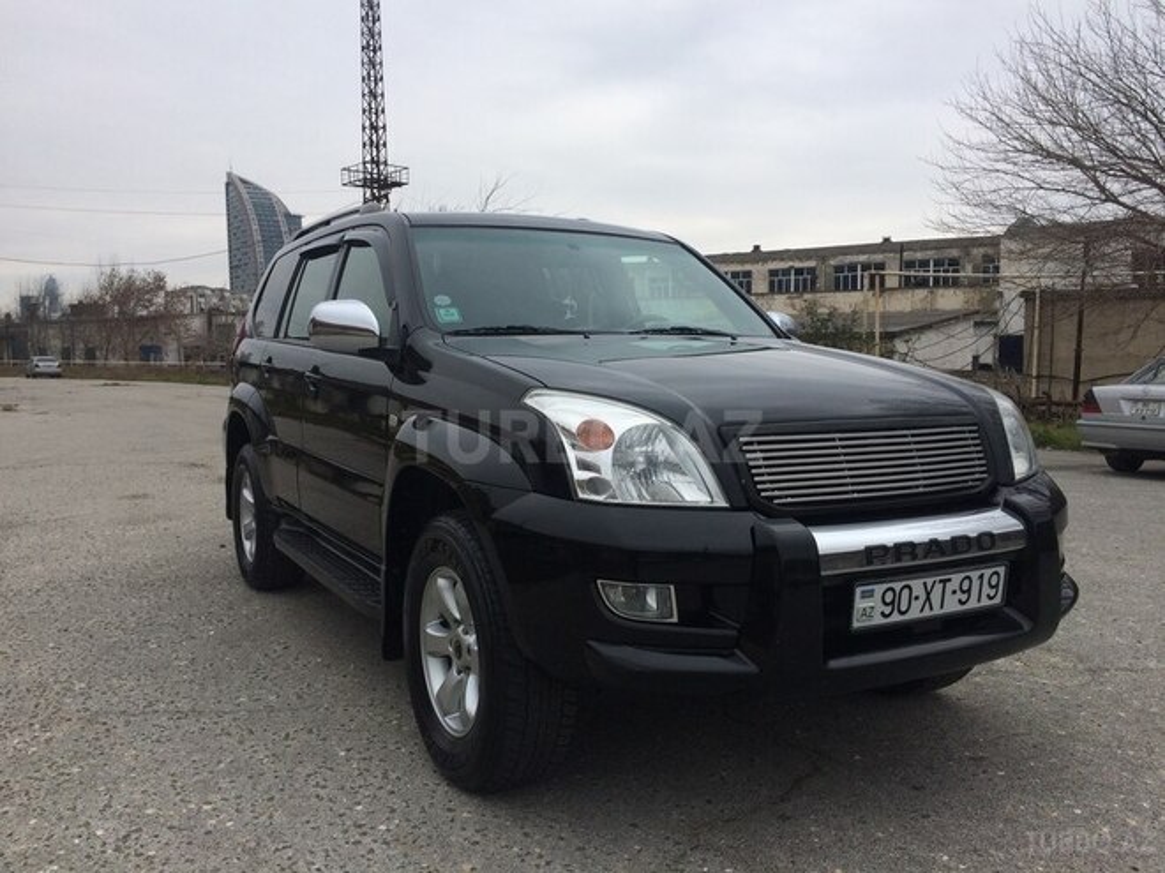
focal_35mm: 29
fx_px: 976
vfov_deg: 48.2
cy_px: 436
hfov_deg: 61.7
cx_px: 582
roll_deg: +1.7
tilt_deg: -5.1
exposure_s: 1/933
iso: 32
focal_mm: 4.15
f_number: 2.2
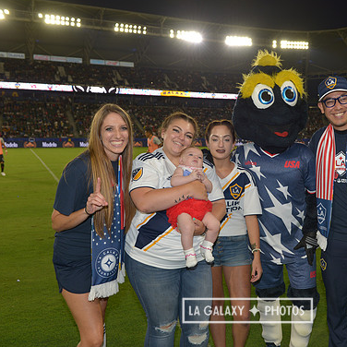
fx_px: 431
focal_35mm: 38
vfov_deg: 43.9
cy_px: 172
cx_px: 247
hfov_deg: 42.9
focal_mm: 29
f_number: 5
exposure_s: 1/100
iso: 200
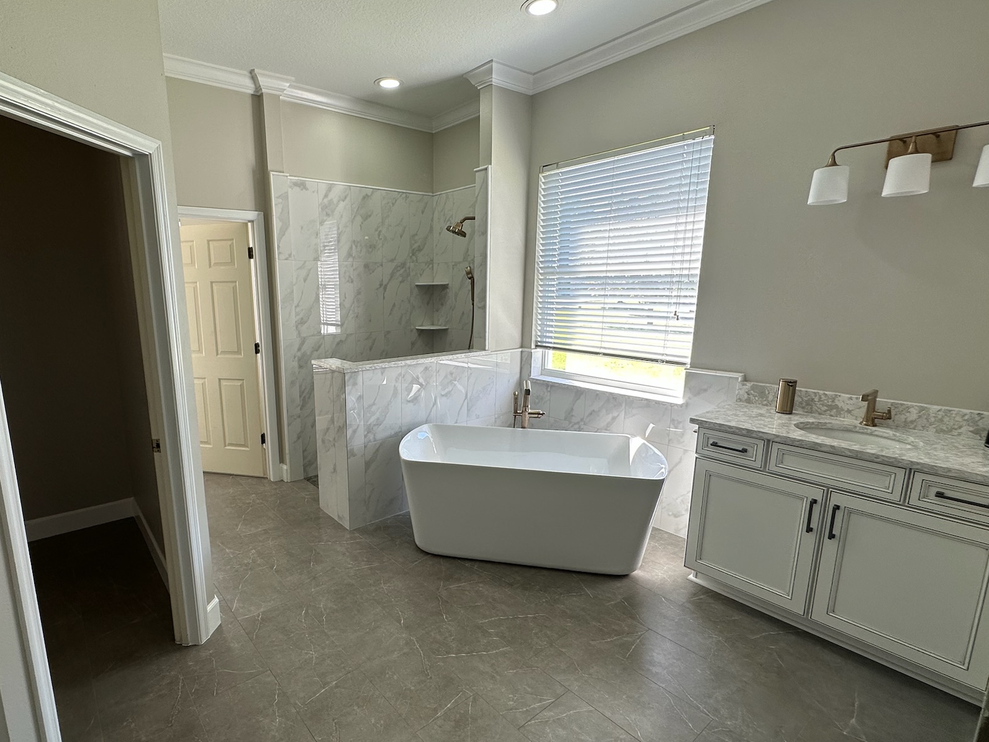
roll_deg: +0.7
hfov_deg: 86.8
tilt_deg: -11.6
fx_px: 514
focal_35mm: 18
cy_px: 387
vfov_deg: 71.6
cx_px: 400
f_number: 2.2
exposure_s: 1/124
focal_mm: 2.22
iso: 40
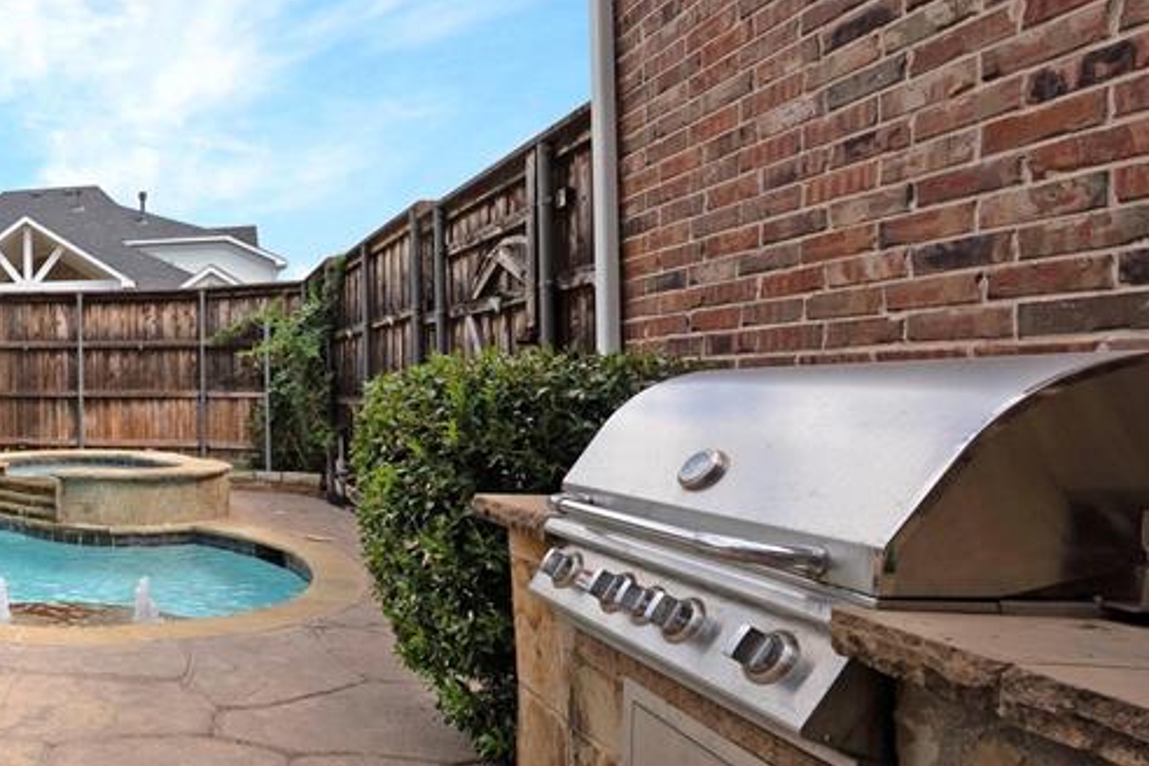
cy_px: 405
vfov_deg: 51.3
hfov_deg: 53.9
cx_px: -28
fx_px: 798
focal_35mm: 25
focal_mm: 12
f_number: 9
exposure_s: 1/800
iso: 640
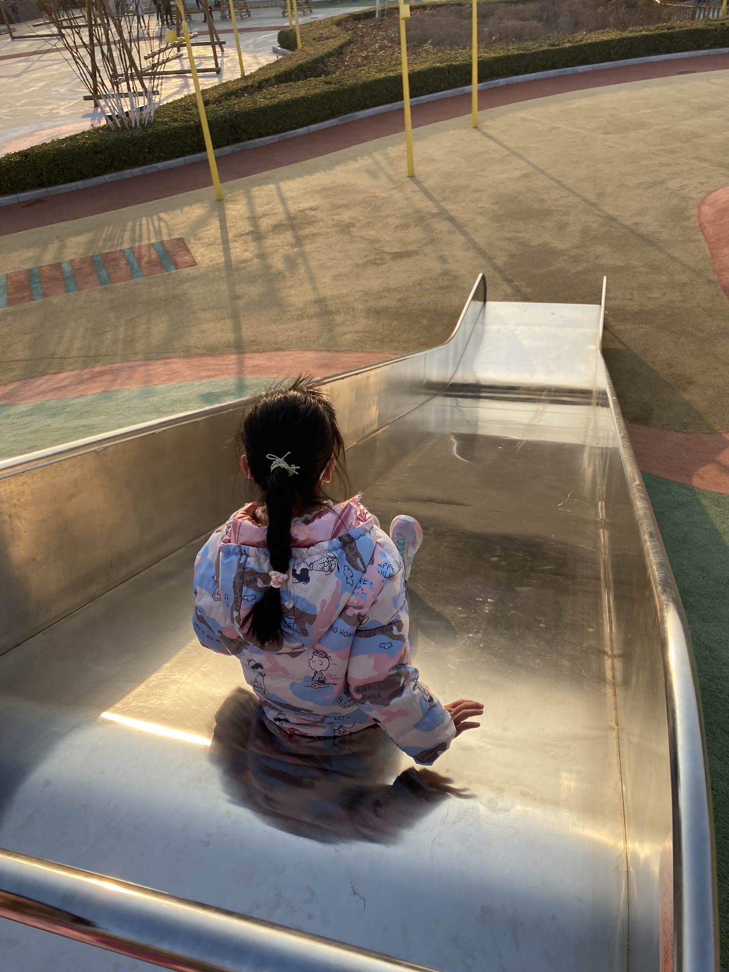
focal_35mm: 26
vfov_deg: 67.3
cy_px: 486
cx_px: 364
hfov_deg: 53.1
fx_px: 730
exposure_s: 1/1245
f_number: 1.8
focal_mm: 4.25
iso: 32
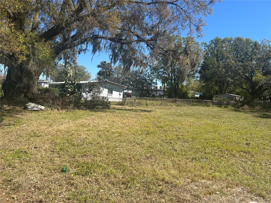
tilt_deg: -2.5
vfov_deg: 53.1
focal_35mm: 26
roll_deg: -1.2
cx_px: 136
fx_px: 204
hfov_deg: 67.3
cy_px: 102
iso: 50
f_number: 1.5
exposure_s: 1/2632
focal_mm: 5.7
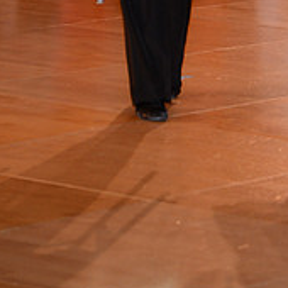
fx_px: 2862
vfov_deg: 5.7
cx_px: 269
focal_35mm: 304
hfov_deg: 5.8
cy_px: -119
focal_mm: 105
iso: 2000
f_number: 4.5
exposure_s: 1/200
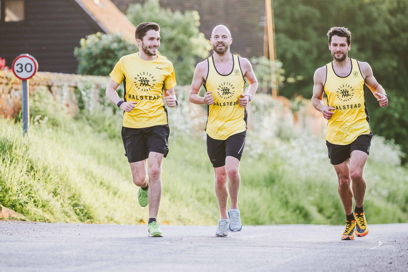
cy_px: 136
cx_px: 204
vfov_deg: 5.7
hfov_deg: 8.6
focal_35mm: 240
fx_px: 2720
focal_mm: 160
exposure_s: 1/800
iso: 500
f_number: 2.8
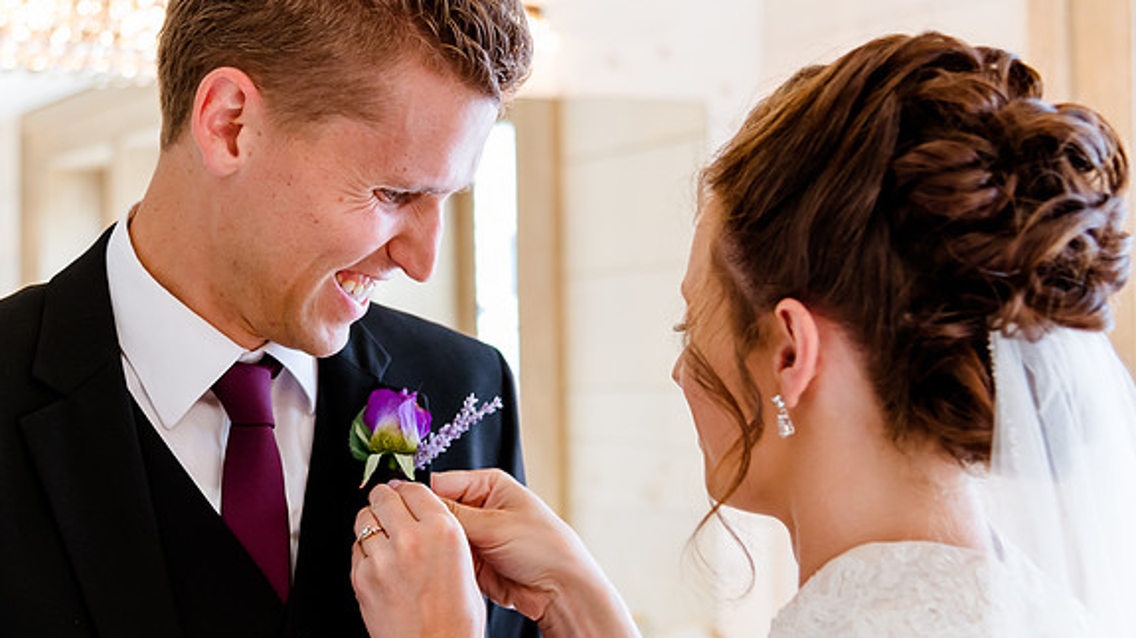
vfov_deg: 17.7
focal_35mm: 68
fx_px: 2048
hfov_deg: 30.8
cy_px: 346
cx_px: 374
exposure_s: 1/400
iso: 1600
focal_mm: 48
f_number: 4
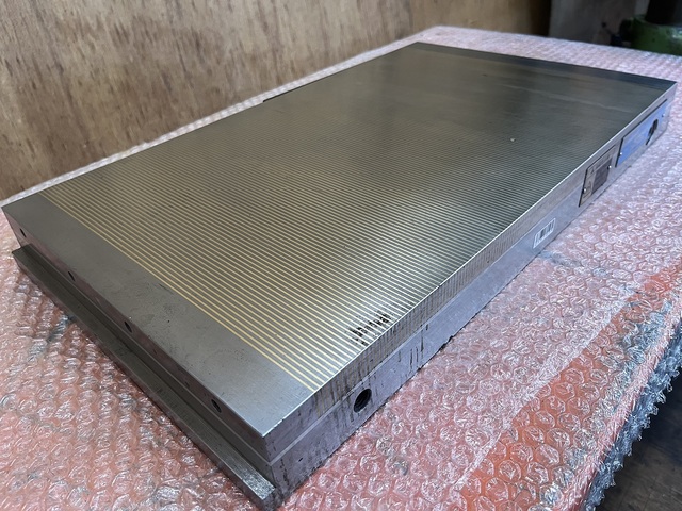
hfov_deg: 67.3
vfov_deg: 53.1
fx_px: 512
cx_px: 341
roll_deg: +6.0
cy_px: 256
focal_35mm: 26
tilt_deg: -37.5
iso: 125
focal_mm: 5.1
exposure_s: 1/69
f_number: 1.6
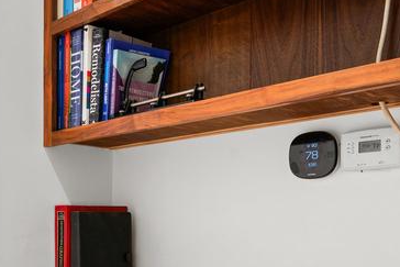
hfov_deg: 41.5
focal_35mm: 45
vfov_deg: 29.1
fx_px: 500
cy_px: 222
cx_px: 73
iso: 100
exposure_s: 2
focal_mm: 16
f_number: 8
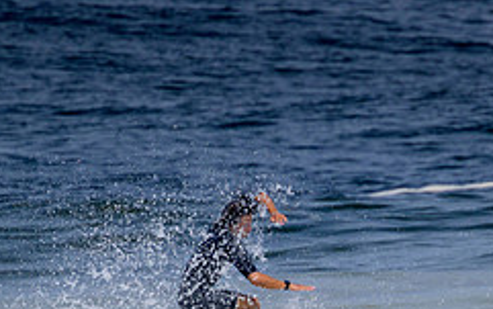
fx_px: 26339
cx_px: 393
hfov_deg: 1.1
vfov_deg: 0.7
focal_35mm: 1959
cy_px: 357
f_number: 11
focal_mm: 800
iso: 400
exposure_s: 1/2000
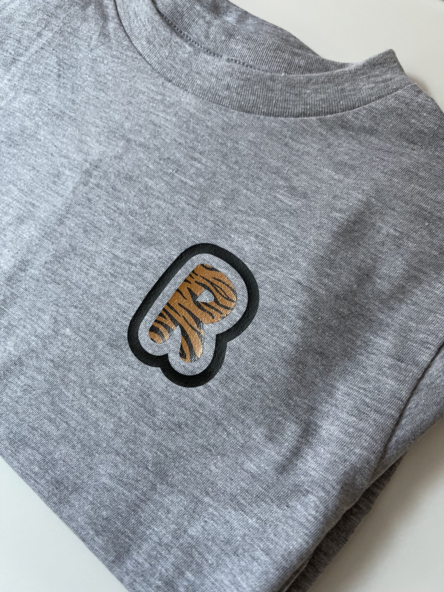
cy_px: 296
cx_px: 222
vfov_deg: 67.3
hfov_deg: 53.1
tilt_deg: -73.3
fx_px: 445
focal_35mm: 26
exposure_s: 1/50
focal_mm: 5.1
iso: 250
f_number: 1.6
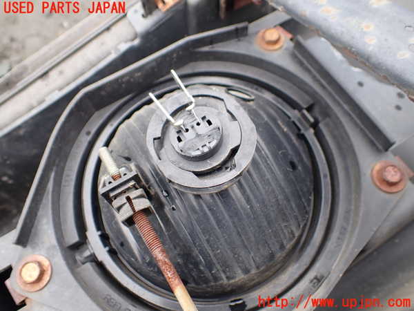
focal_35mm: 30
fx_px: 359
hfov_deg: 60.0
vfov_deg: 46.8
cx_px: 207
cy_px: 156
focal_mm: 5.4
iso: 100
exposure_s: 1/200
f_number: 2.3
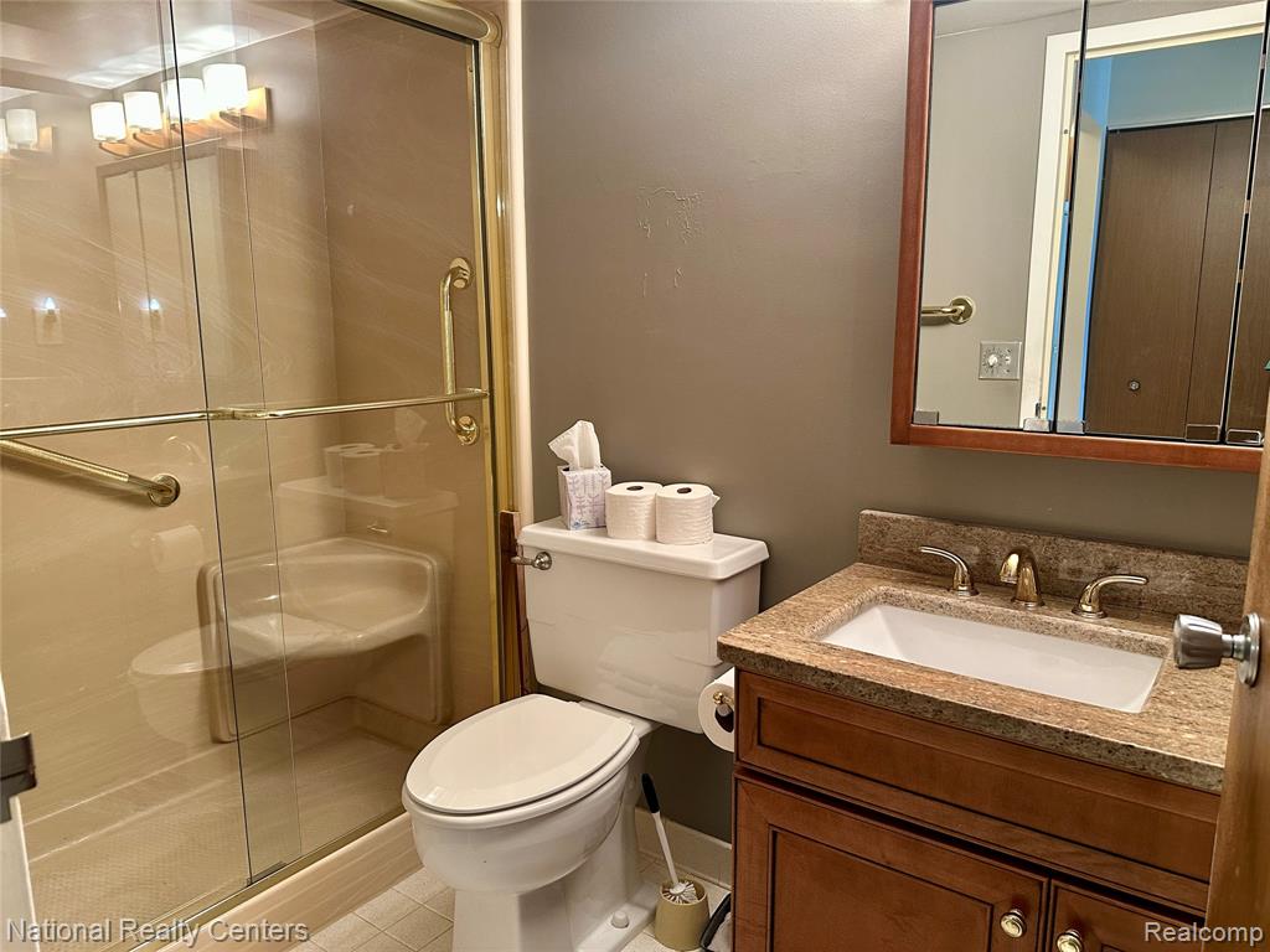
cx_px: 635
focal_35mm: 24
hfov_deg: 71.6
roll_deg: -0.2
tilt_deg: -10.0
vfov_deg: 56.8
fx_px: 881
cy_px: 476
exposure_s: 1/60
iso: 320
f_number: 1.78
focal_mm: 6.86
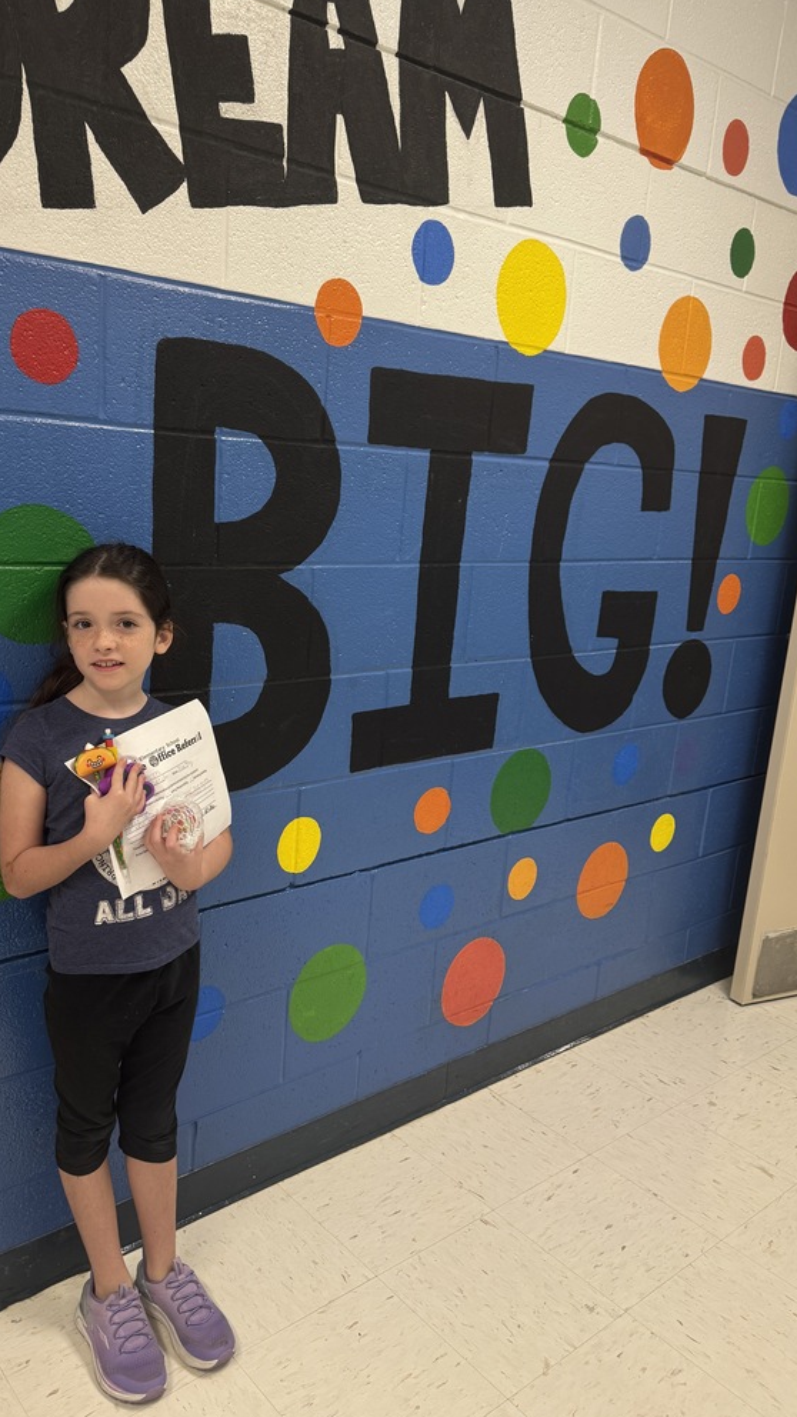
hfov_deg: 42.7
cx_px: 317
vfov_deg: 69.9
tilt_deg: -13.9
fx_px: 1014
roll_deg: -3.2
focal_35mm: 27
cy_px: 717
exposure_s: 1/60
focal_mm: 6.76
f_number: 1.78
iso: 160
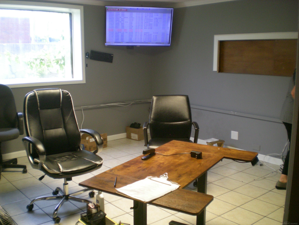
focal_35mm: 38
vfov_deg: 37.7
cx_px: 150
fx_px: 328
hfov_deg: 49.0
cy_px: 112
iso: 200
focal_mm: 6.3
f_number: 3.1
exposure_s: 1/39.4
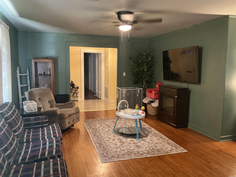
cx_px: 118
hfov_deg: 63.4
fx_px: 191
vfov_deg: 49.7
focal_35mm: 28
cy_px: 88
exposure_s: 1/30
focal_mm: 3
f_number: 1.8
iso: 400
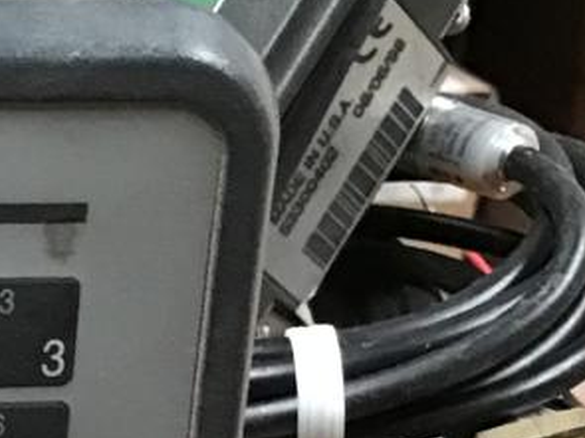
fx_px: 2128
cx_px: -333
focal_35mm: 126
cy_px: 404
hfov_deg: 14.4
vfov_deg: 11.7
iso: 200
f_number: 2.4
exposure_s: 1/20
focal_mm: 3.3
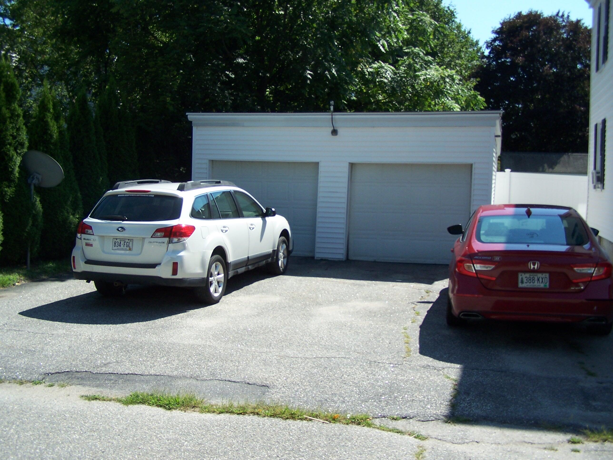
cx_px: 306
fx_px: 673
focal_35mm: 38
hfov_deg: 49.0
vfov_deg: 37.7
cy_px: 230
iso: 80
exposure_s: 1/1000
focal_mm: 6.3
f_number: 2.8
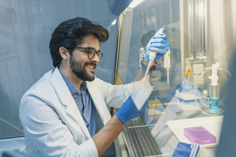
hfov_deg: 54.4
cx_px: 118
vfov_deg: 37.9
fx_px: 230
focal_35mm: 35
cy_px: 78
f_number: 2.8
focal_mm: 35
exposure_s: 1/125
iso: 250
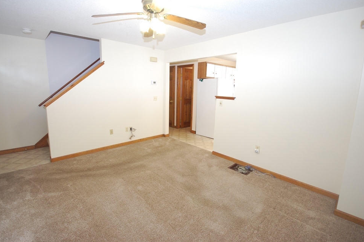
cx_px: 174
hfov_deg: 96.7
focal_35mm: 16
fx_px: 162
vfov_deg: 73.6
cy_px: 113
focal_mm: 10
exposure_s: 1/20
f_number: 4
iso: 400
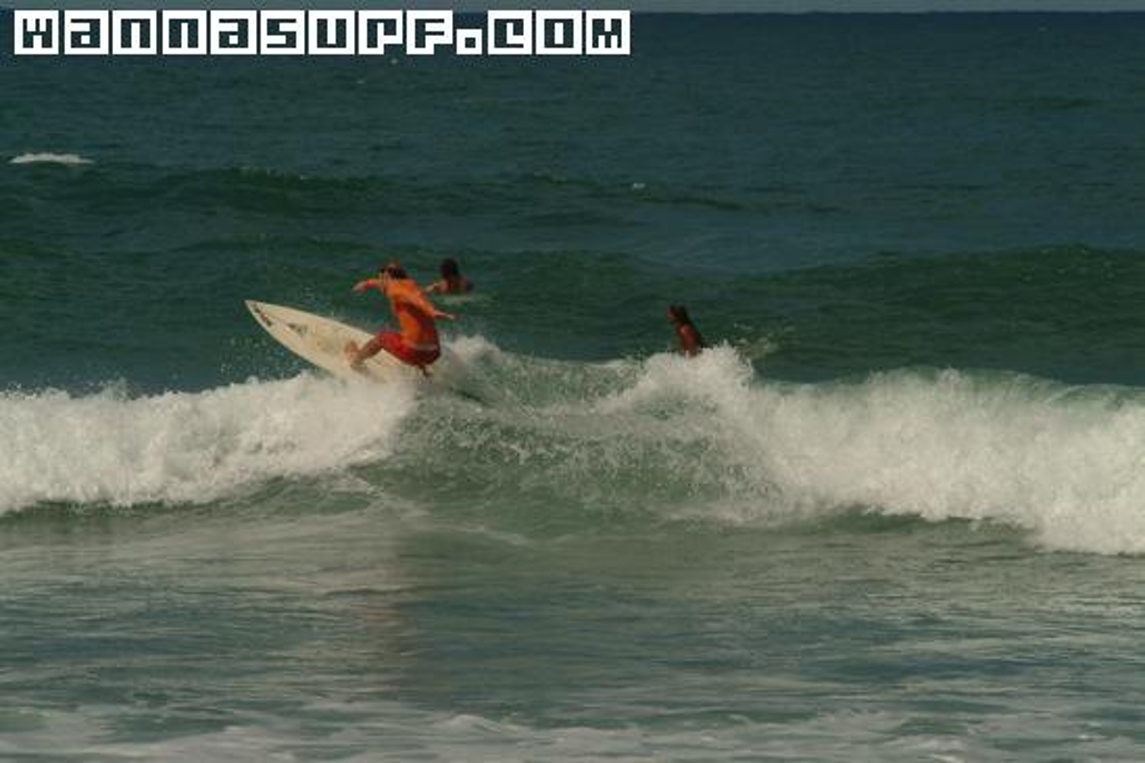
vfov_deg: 4.6
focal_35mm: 300
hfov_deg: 6.9
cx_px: 572
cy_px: 382
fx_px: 9541
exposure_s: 1/1000
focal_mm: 200
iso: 200
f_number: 9.5
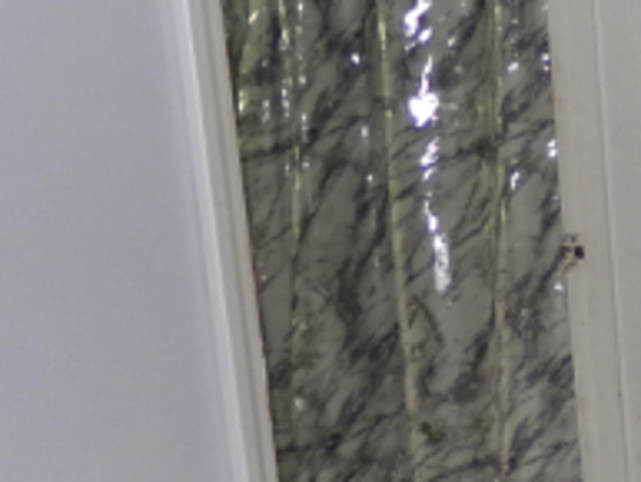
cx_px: 995
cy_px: 316
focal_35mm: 83
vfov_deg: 17.8
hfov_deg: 19.9
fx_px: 1538
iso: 200
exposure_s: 1/34
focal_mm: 4.3
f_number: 3.7
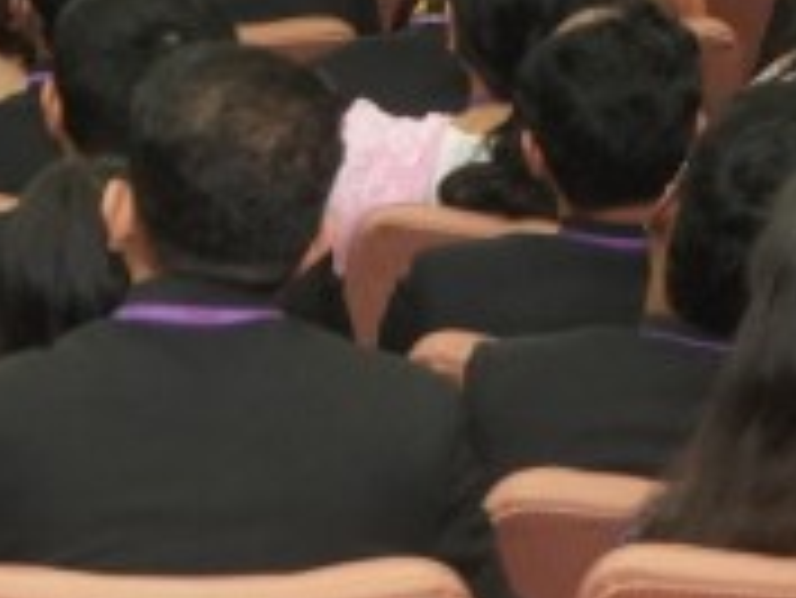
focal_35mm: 344
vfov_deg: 4.3
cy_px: -670
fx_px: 7916
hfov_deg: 5.7
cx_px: -90
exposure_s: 1/125
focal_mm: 55
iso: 2500
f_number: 5.6
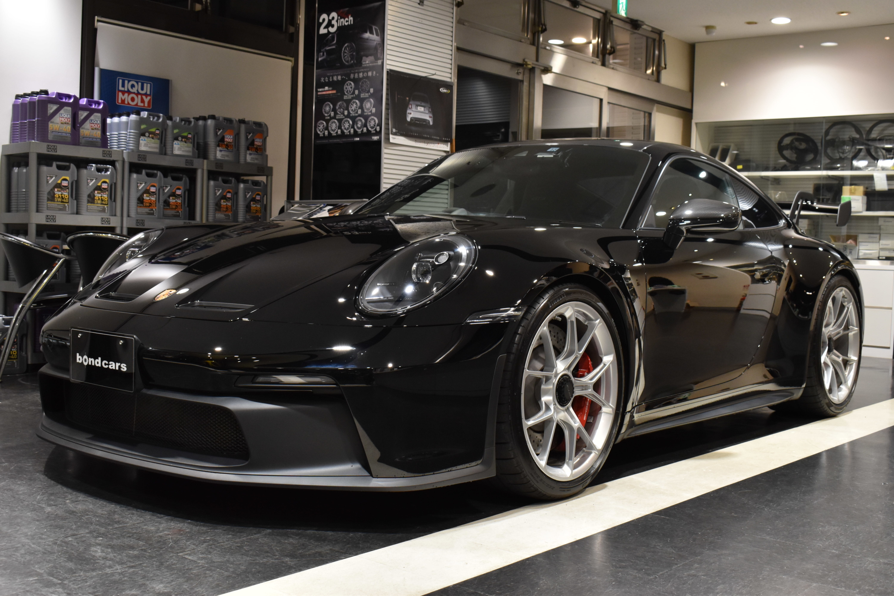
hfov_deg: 46.4
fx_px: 1043
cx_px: 447
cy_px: 298
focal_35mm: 42
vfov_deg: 31.9
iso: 1000
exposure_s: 1/50
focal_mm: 28
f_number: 8
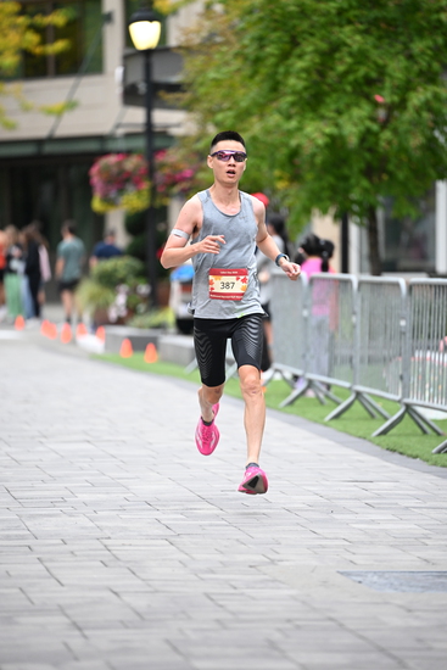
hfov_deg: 6.9
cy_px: 335
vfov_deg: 10.3
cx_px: 224
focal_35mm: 200
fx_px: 3722
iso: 1600
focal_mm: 200
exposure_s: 1/800
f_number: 2.8
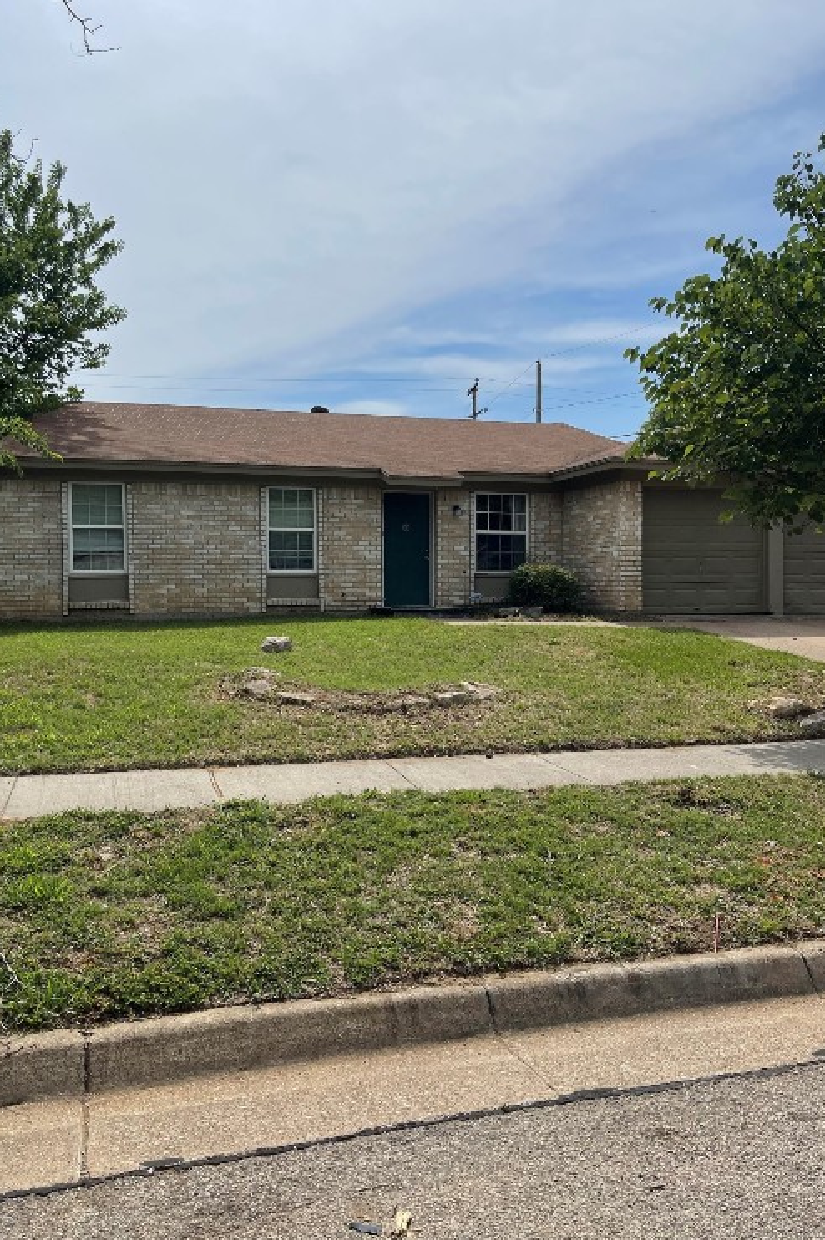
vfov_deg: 65.5
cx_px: 389
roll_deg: -0.1
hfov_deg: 46.3
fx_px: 963
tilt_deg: -1.1
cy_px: 602
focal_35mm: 28
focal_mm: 5.1
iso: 32
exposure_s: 1/7937
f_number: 1.6
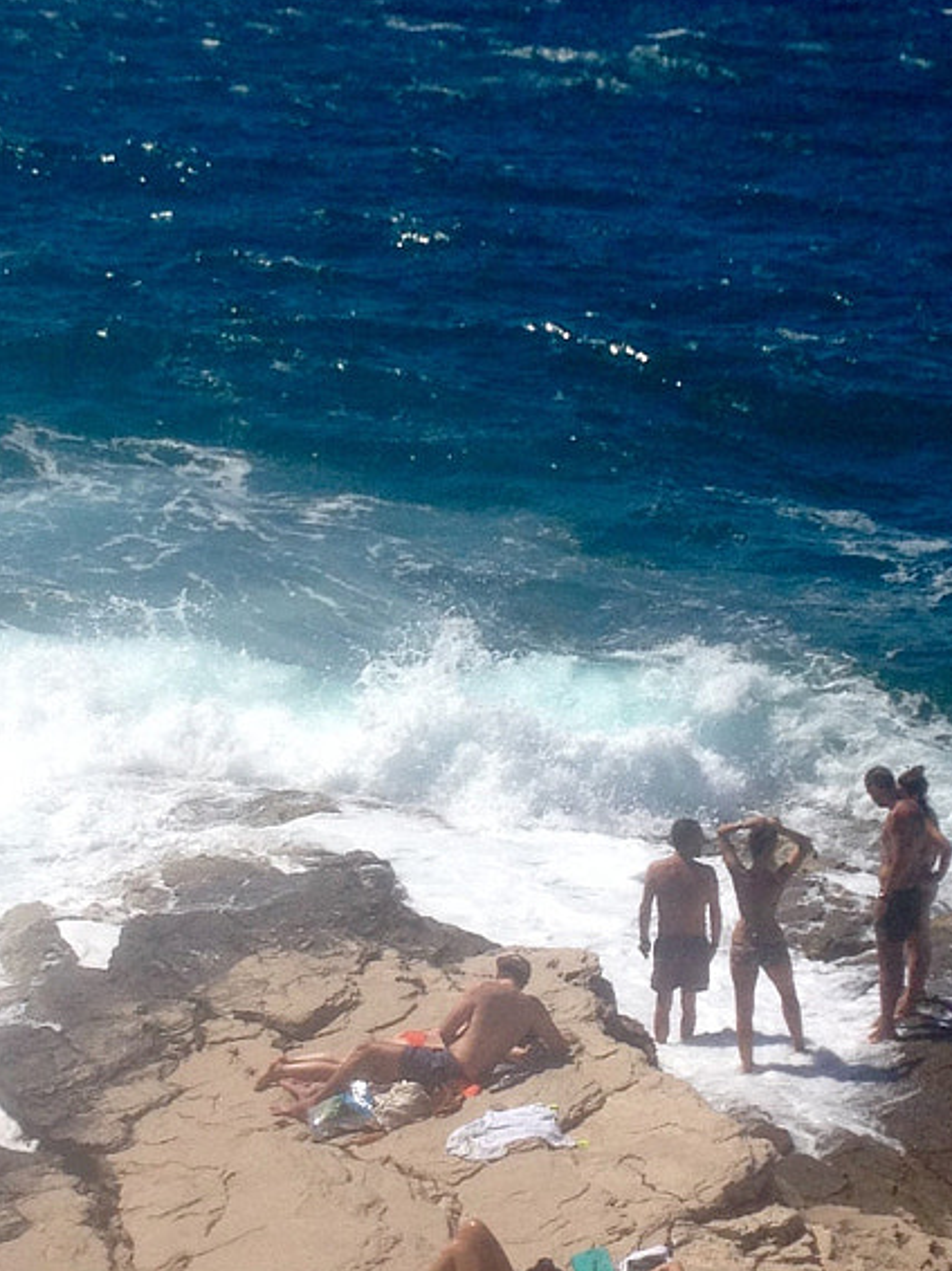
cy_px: 615
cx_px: 339
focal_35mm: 99
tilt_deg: -13.8
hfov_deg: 14.9
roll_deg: -2.7
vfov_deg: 19.8
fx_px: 3633
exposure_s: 1/3690
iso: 50
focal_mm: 4.28
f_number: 2.4
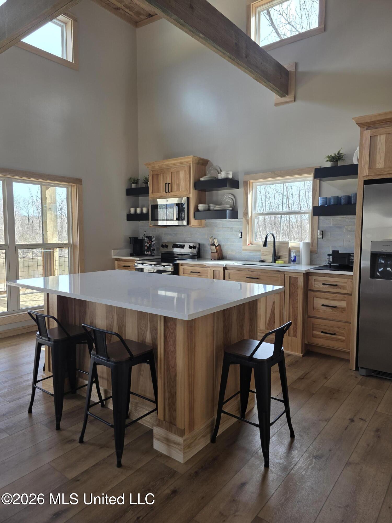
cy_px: 262
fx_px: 347
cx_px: 196
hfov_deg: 58.9
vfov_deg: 73.9
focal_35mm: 23
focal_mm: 6.3
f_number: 1.7
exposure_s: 1/180
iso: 40
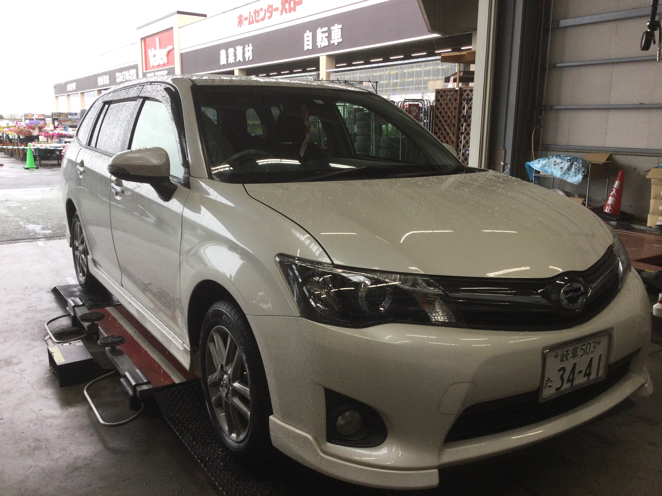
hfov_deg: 58.4
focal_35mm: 31
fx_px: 593
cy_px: 248
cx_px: 331
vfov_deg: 45.4
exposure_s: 1/120
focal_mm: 3.3
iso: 40
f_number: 2.4
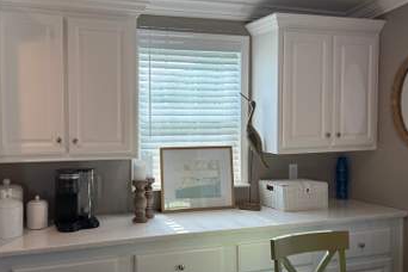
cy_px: 136
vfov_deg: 37.9
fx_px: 397
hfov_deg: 53.6
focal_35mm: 35
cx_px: 146
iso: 100
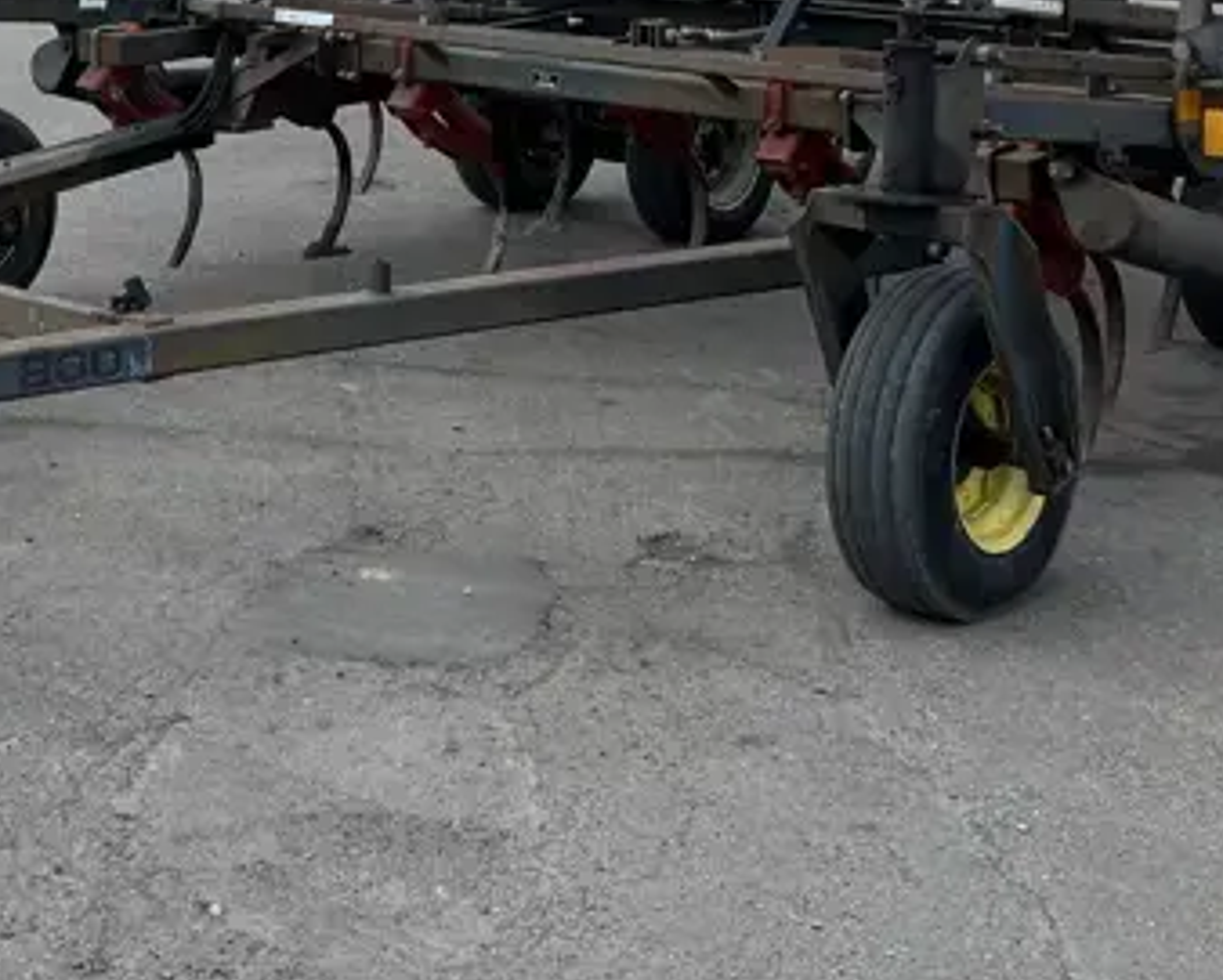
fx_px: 2608
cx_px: 275
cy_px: -170
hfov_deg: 26.0
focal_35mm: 72
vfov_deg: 20.1
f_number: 1.5
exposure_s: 1/4274
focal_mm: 5.7
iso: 50
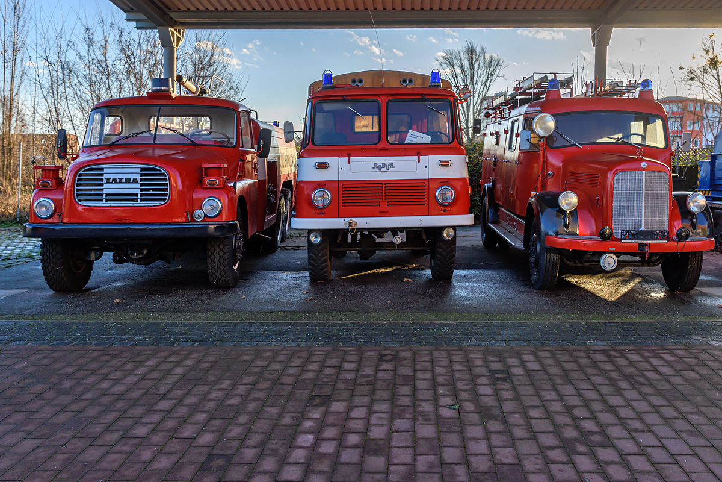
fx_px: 662
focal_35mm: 33
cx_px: 361
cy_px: 241
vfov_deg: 40.0
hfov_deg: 57.2
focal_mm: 22
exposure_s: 1/250
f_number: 7.1
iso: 200
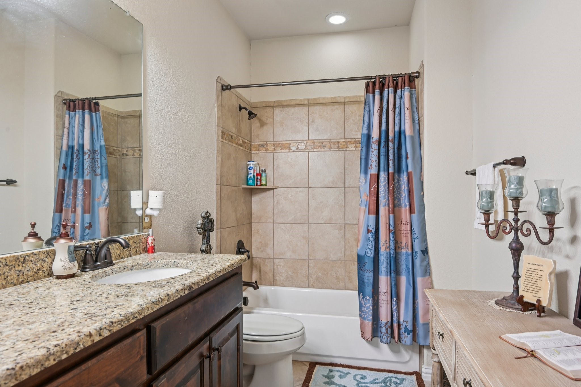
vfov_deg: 57.2
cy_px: 194
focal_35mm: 22
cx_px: 290
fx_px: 355
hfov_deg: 78.6
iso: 400
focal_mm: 22
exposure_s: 1/8
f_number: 8
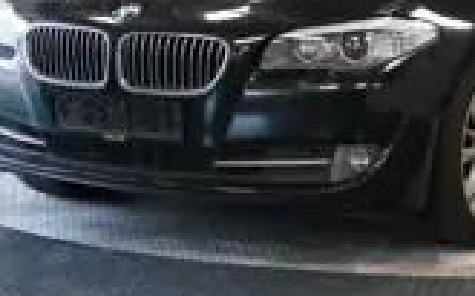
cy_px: -83
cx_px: 458
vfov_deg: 8.9
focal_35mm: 145
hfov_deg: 14.2
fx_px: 1876
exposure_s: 1/160
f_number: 4.5
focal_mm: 49
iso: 2000
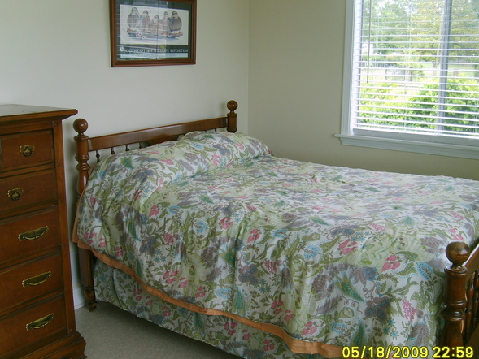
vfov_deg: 37.7
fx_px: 526
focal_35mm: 38
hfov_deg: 49.0
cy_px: 181
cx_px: 234
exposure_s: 1/60
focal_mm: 5.8
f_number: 2.8
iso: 50
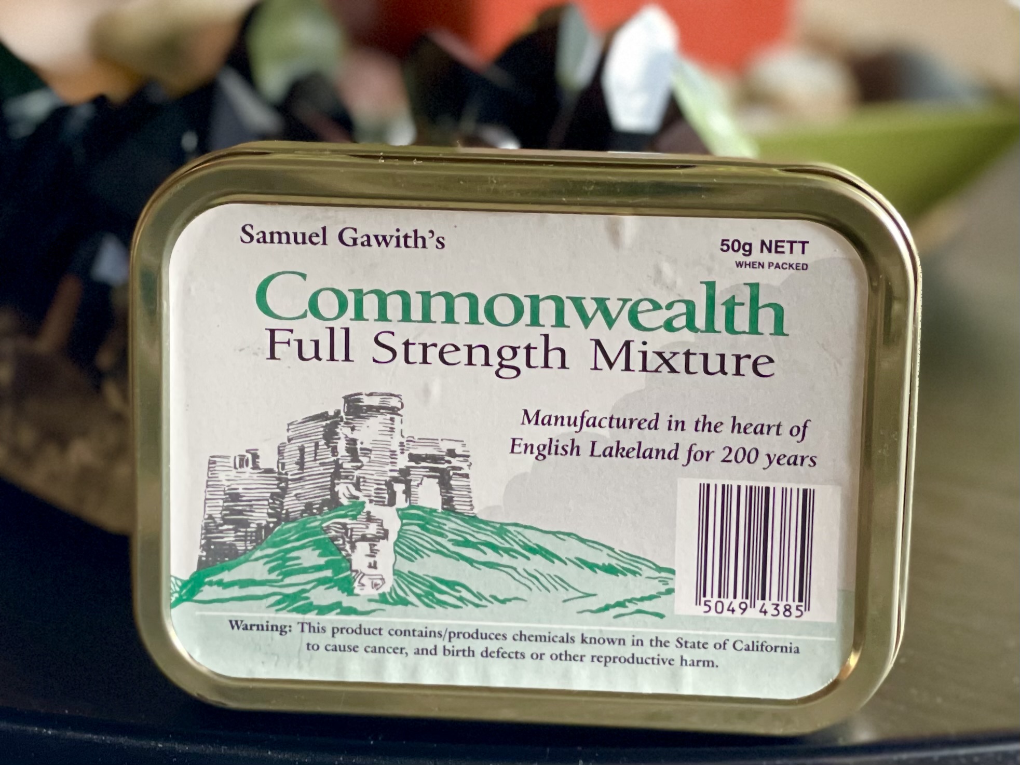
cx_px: 510
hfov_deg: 36.8
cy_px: 382
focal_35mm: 52
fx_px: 1532
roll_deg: -0.6
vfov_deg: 28.0
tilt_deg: -18.5
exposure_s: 1/40
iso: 400
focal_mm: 6
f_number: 2
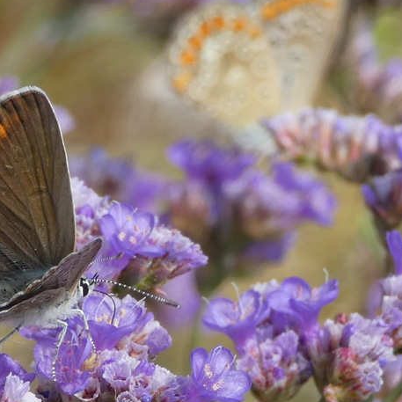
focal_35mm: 218
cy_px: 200
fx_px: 2864
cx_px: 135
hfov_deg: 8.0
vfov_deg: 8.0
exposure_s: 1/125
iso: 80
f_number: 5.2
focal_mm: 23.7
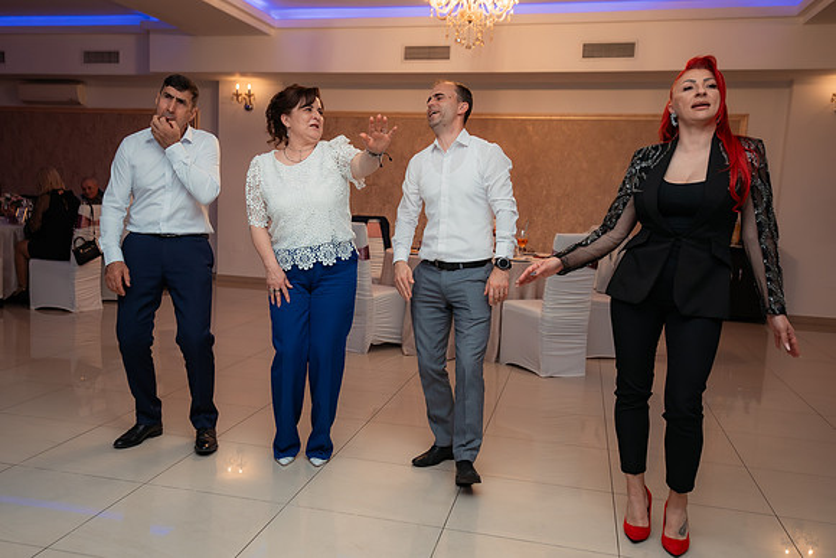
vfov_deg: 37.8
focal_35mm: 35
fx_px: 815
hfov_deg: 54.2
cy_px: 299
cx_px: 361
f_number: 2.8
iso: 1600
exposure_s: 1/200
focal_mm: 30
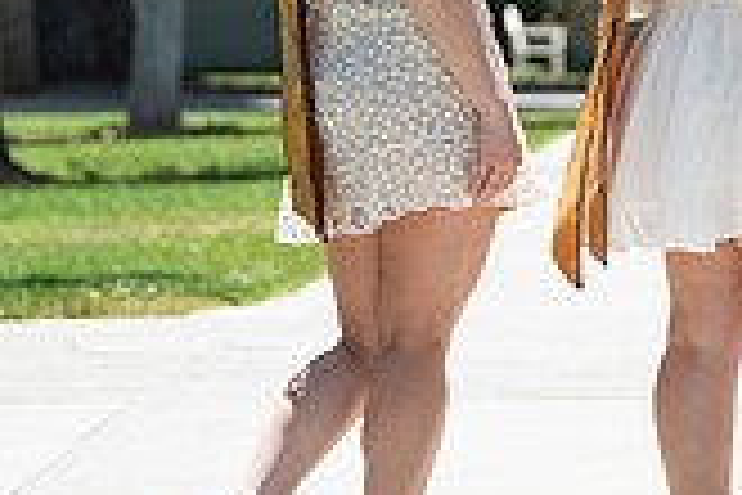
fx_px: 9790
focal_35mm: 475
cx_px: 944
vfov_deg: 2.9
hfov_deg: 4.3
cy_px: -83
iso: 500
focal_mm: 135
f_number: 5.6
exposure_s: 1/2000
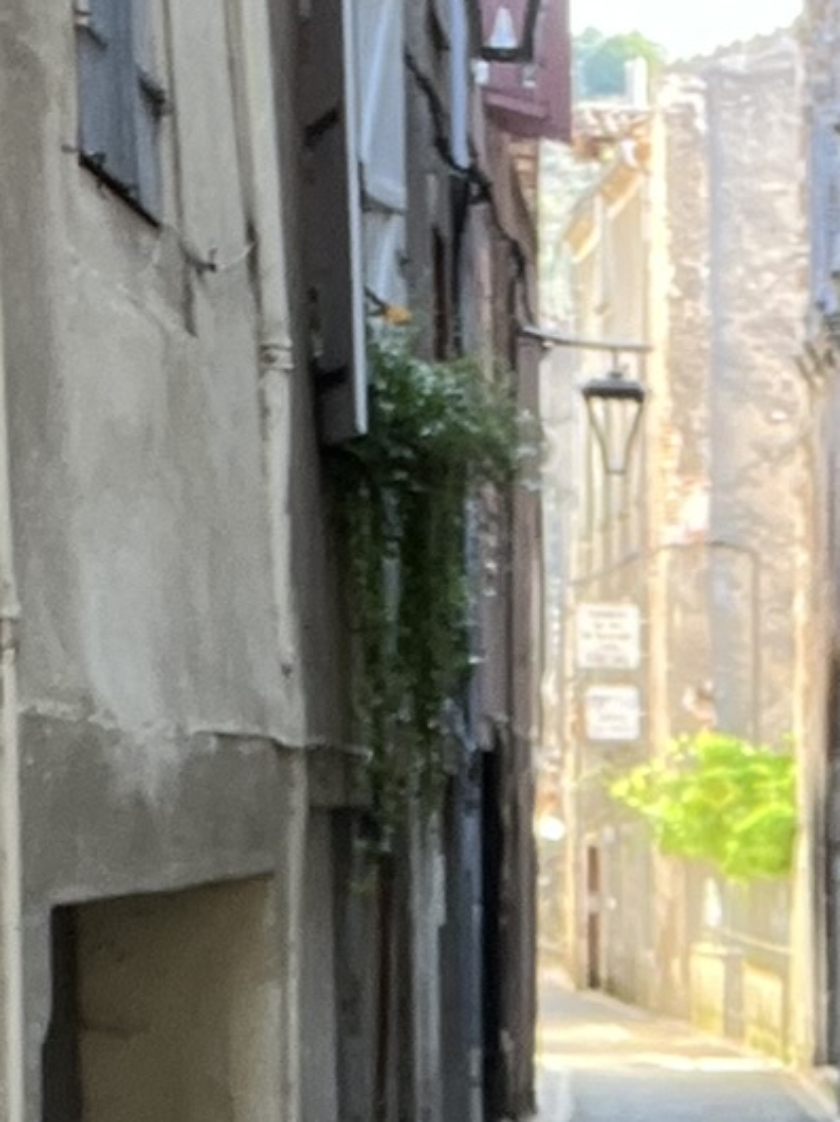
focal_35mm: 116
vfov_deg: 15.8
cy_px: 1586
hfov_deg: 12.3
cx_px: 1145
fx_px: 3756
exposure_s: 1/102
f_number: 2.2
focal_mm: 2.71
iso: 100
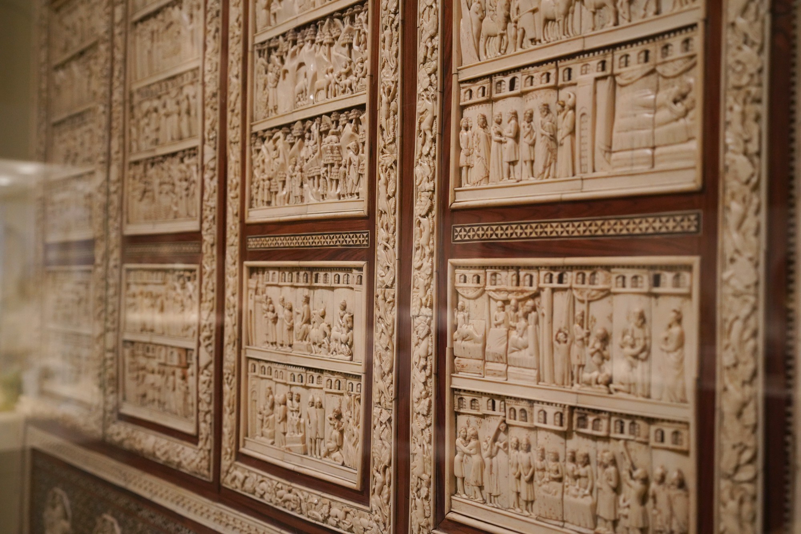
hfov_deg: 48.5
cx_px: 400
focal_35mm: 40
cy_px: 267
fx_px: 890
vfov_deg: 33.4
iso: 4000
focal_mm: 40
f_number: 3.5
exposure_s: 1/100
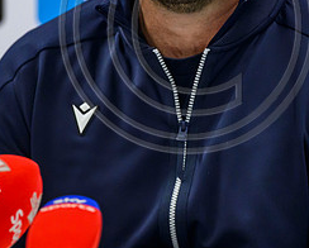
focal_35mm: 535
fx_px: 4901
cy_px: 26
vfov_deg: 2.9
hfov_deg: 3.6
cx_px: 173
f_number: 2.8
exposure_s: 1/400
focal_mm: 200
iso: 2500
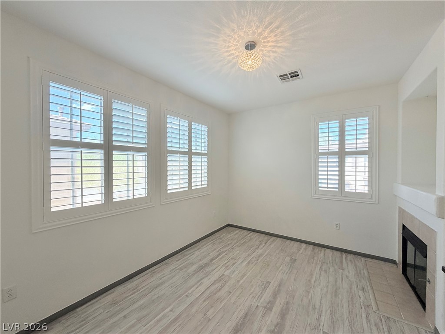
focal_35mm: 14
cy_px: 167
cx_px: 222
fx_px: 180
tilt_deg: -0.2
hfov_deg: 102.1
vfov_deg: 85.7
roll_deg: +0.1
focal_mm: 2.22
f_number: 2.2
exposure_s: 1/120
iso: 125
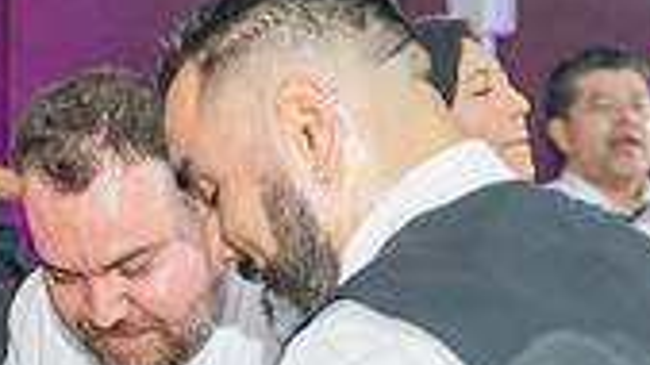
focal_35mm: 187
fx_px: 3223
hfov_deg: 11.5
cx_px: 285
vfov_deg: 6.4
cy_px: 601
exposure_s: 1/100
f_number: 2.8
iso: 800
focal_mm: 52
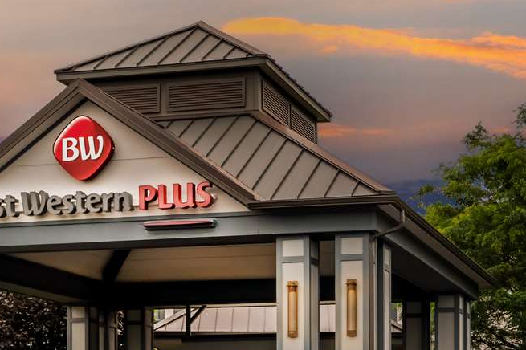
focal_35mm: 55
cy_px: 232
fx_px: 803
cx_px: 296
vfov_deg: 24.5
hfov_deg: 36.2
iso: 800
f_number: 8
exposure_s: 1/800
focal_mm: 24
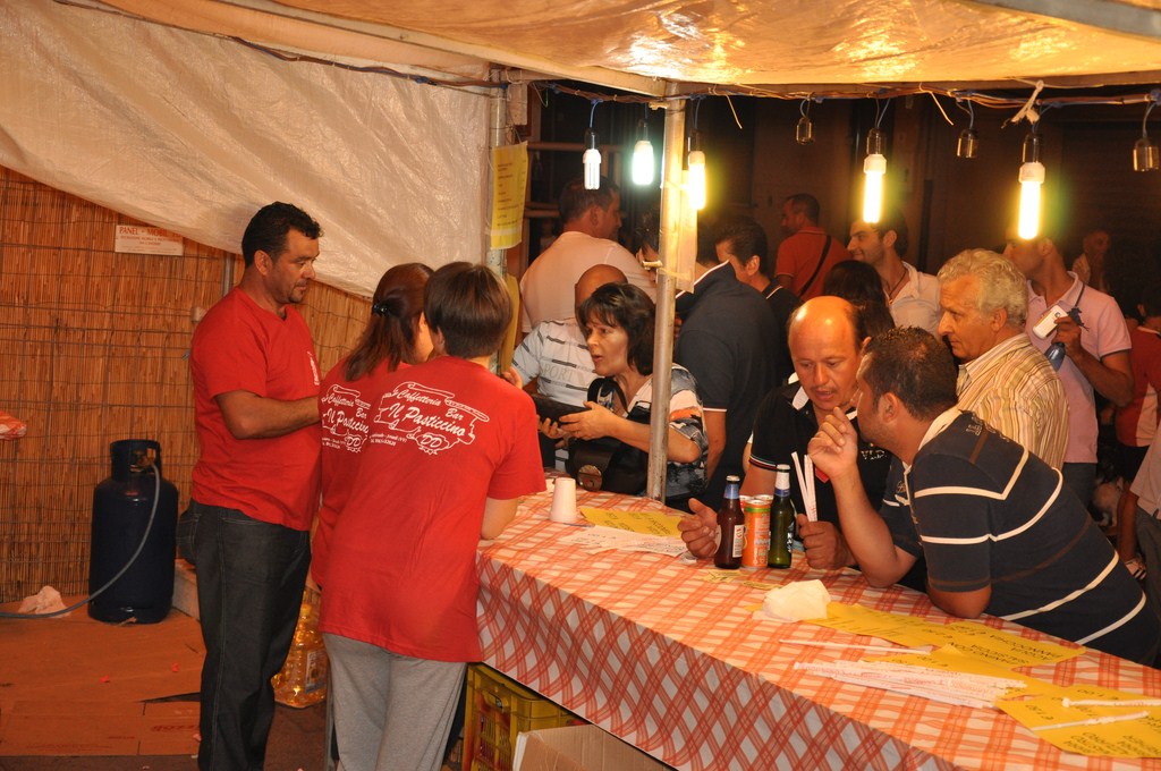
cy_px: 386
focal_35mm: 63
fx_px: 2029
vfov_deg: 21.5
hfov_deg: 31.9
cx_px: 580
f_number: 4.8
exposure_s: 1/80
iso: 800
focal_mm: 42
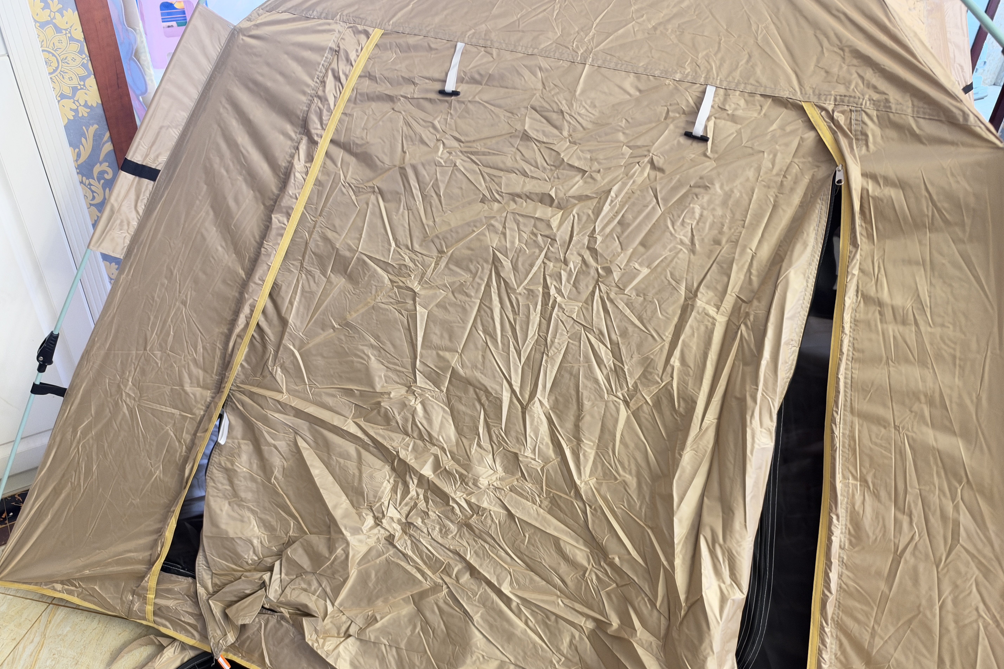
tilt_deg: -34.1
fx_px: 697
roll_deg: -2.5
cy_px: 352
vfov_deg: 51.3
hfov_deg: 71.5
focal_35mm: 25
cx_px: 502
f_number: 1.48
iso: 500
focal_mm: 6.93
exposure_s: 1/25
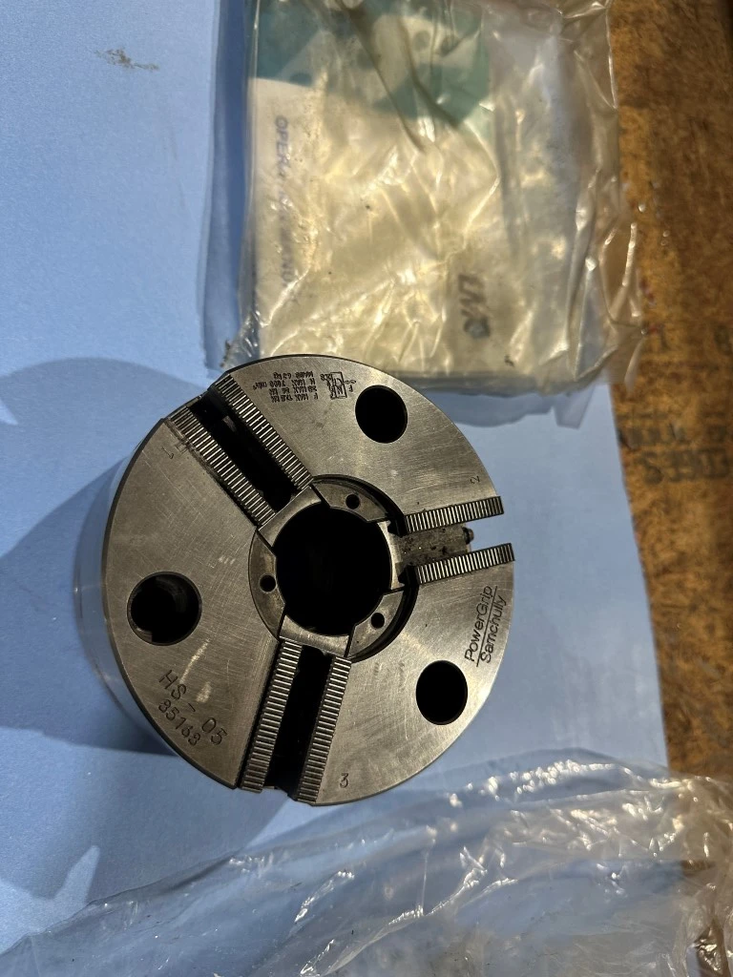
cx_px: 366
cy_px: 488
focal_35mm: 24
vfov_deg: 71.6
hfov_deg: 56.8
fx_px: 678
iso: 160
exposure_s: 1/60
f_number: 1.78
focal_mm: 6.86
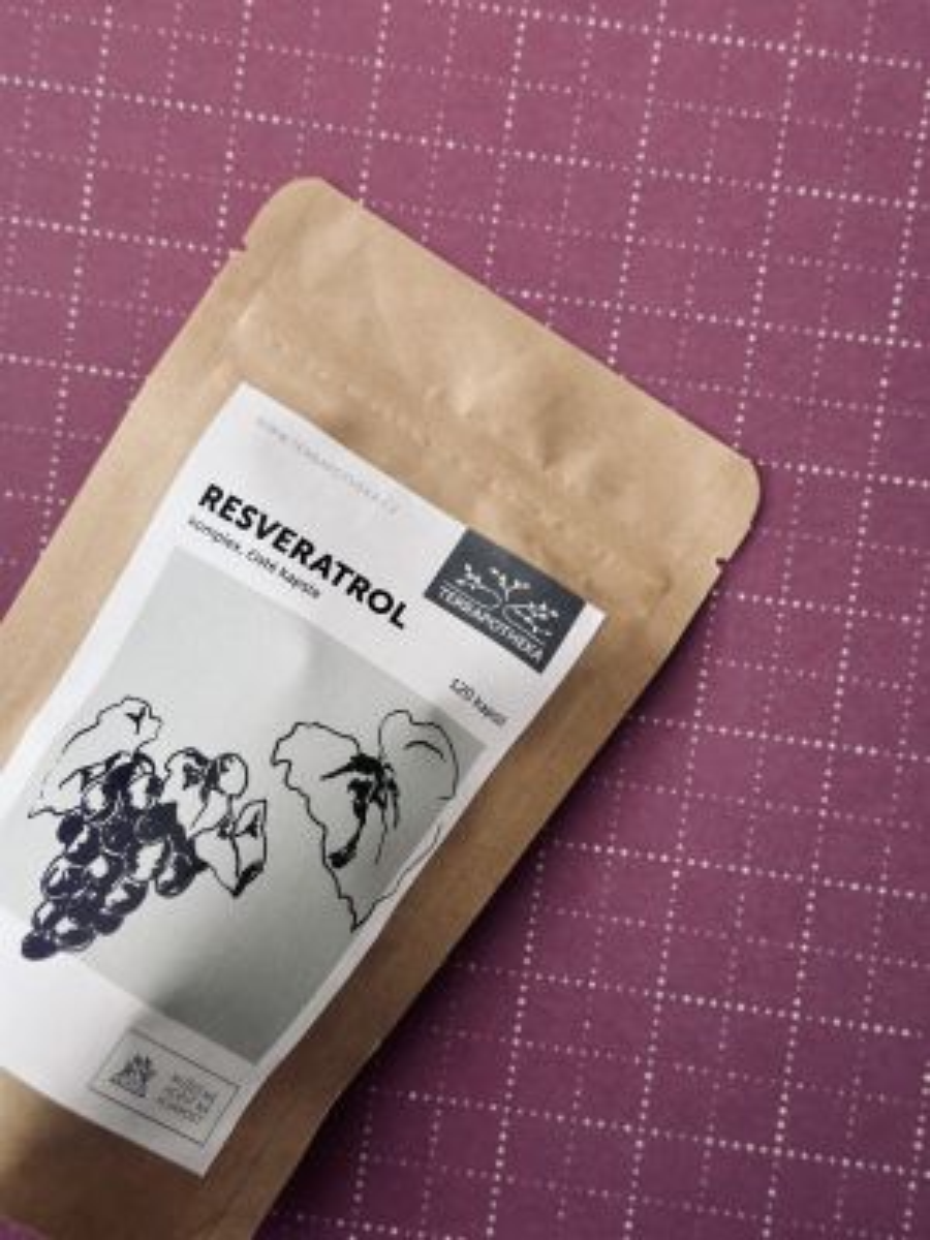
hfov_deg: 30.3
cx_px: 465
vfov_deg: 39.7
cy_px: 620
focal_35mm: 48
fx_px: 1719
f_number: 1.78
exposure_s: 1/121
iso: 100
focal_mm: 6.86
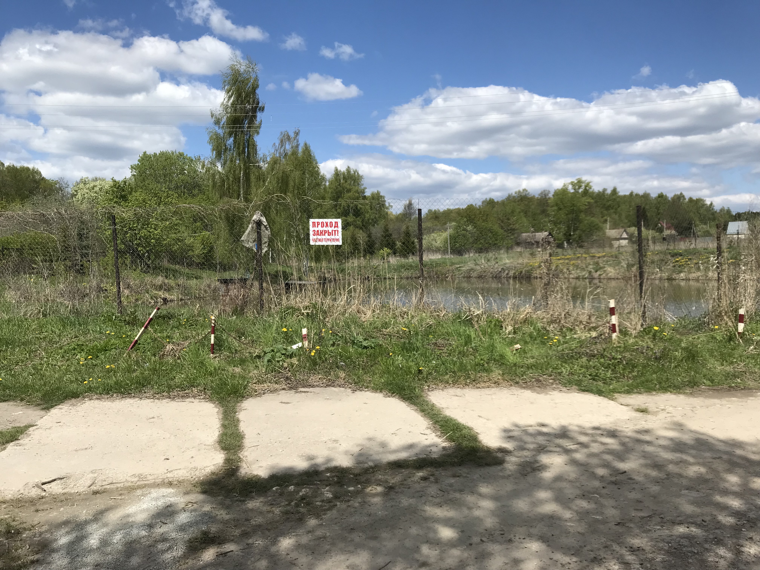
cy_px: 285
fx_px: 615
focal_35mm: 28
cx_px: 380
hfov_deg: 63.4
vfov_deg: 49.7
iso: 20
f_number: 1.8
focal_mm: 3.99
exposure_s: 1/3096
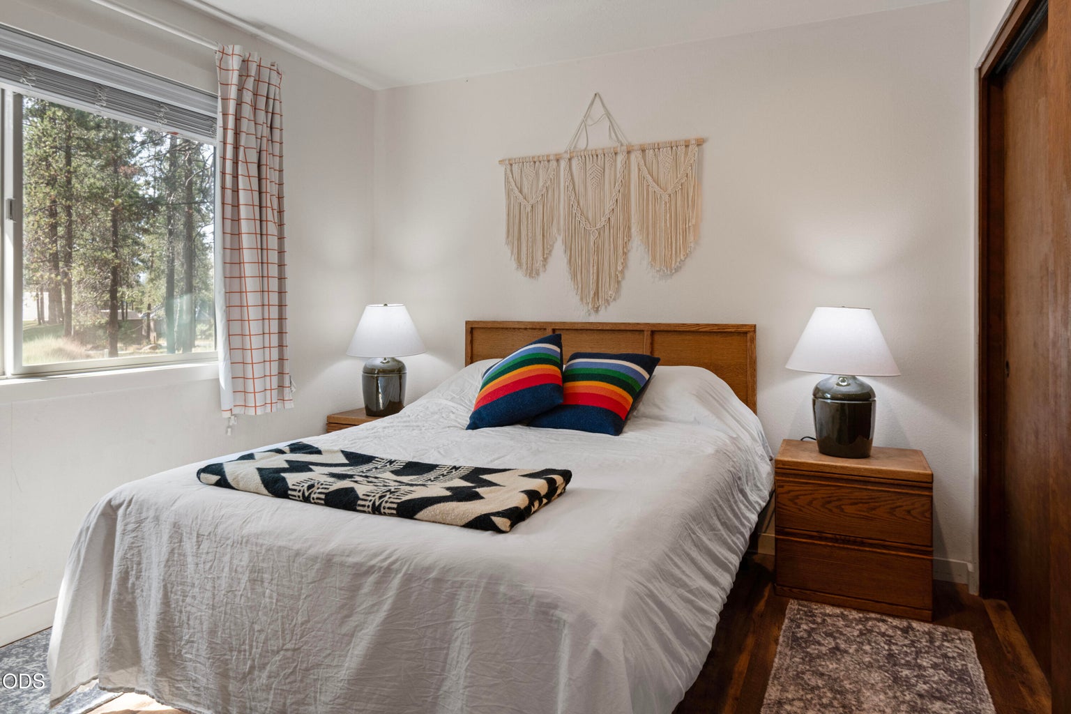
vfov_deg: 57.2
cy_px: 357
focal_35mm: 22
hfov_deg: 78.6
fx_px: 654
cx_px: 536
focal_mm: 22
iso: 200
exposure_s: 1/10
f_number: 8
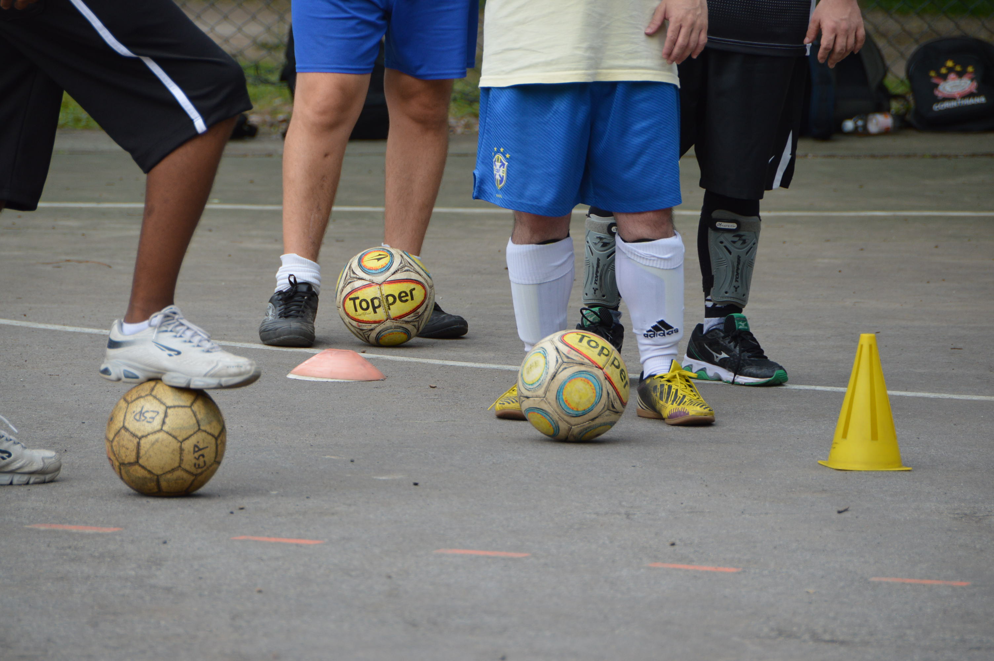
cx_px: 497
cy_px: 330
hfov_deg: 6.9
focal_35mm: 300
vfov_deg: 4.6
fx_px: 8276
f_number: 5.6
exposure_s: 1/500
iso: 400
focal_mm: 200
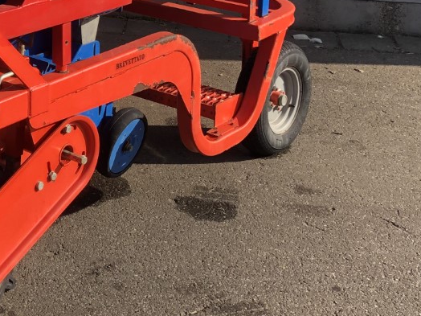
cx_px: -32
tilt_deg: -12.3
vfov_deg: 18.4
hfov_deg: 23.9
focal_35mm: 77
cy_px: -34
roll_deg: +0.8
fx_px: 936
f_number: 1.8
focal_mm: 4
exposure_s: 1/657
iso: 20
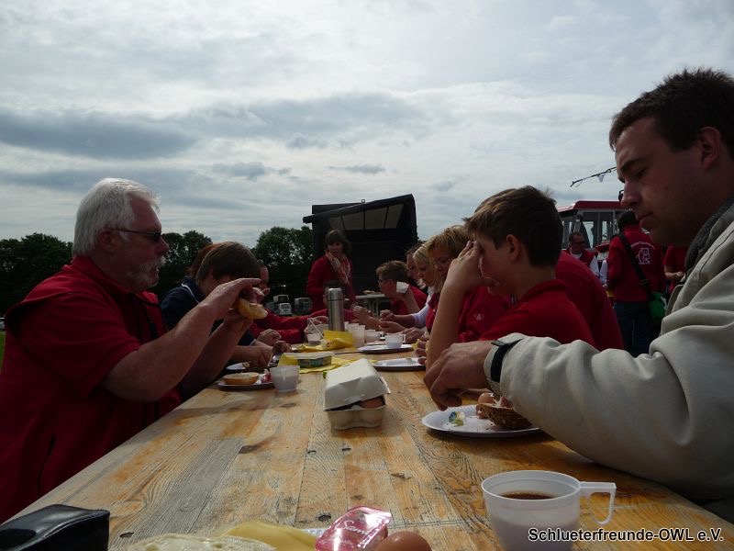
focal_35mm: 28
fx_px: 594
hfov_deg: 63.4
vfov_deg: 49.7
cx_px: 367
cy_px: 276
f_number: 8
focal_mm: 4.7
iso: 100
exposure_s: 1/500
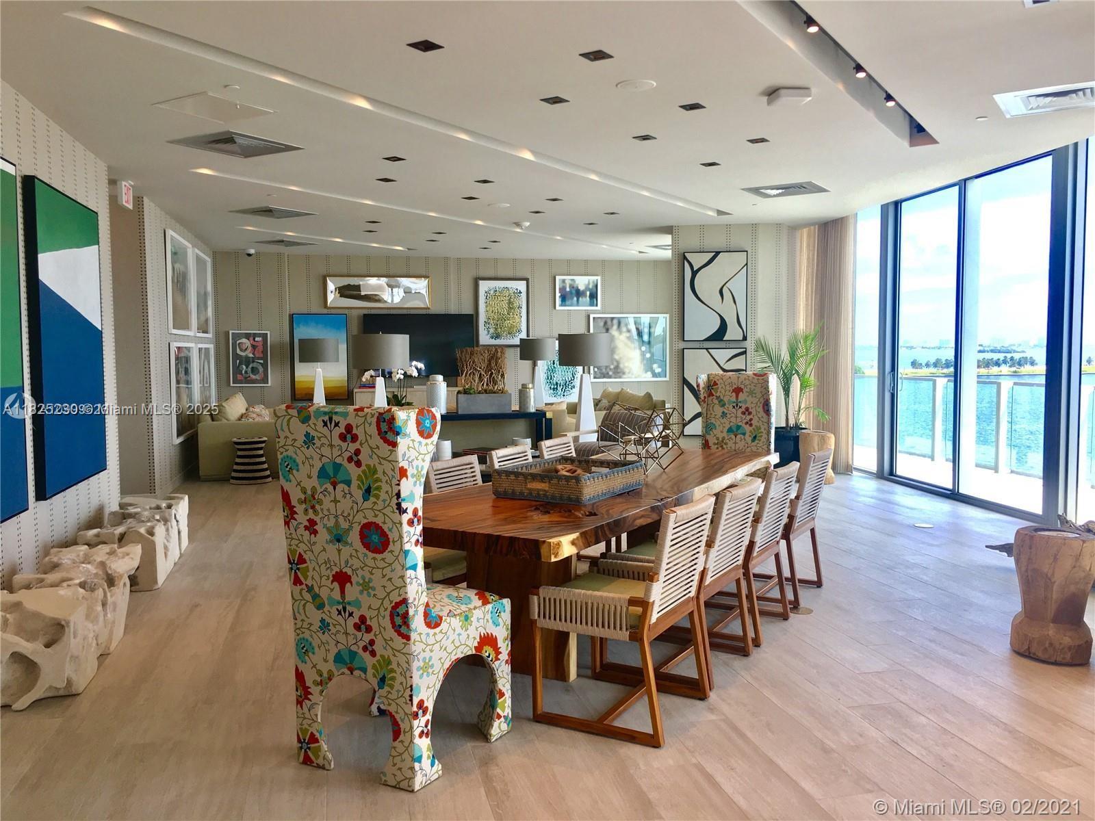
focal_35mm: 29
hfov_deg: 61.7
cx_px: 548
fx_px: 917
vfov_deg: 48.2
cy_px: 410
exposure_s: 1/120
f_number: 2.2
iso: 32
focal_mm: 4.15
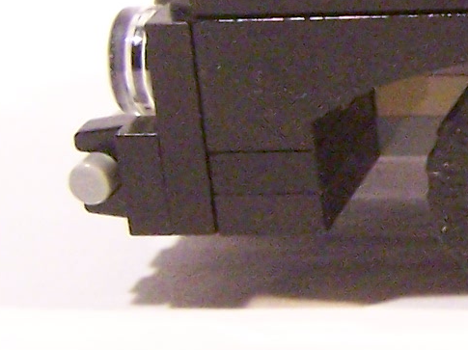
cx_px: 1120
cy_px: -62
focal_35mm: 202
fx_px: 2729
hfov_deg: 8.9
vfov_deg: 7.3
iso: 400
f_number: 3.6
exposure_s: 1/30
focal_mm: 6.3
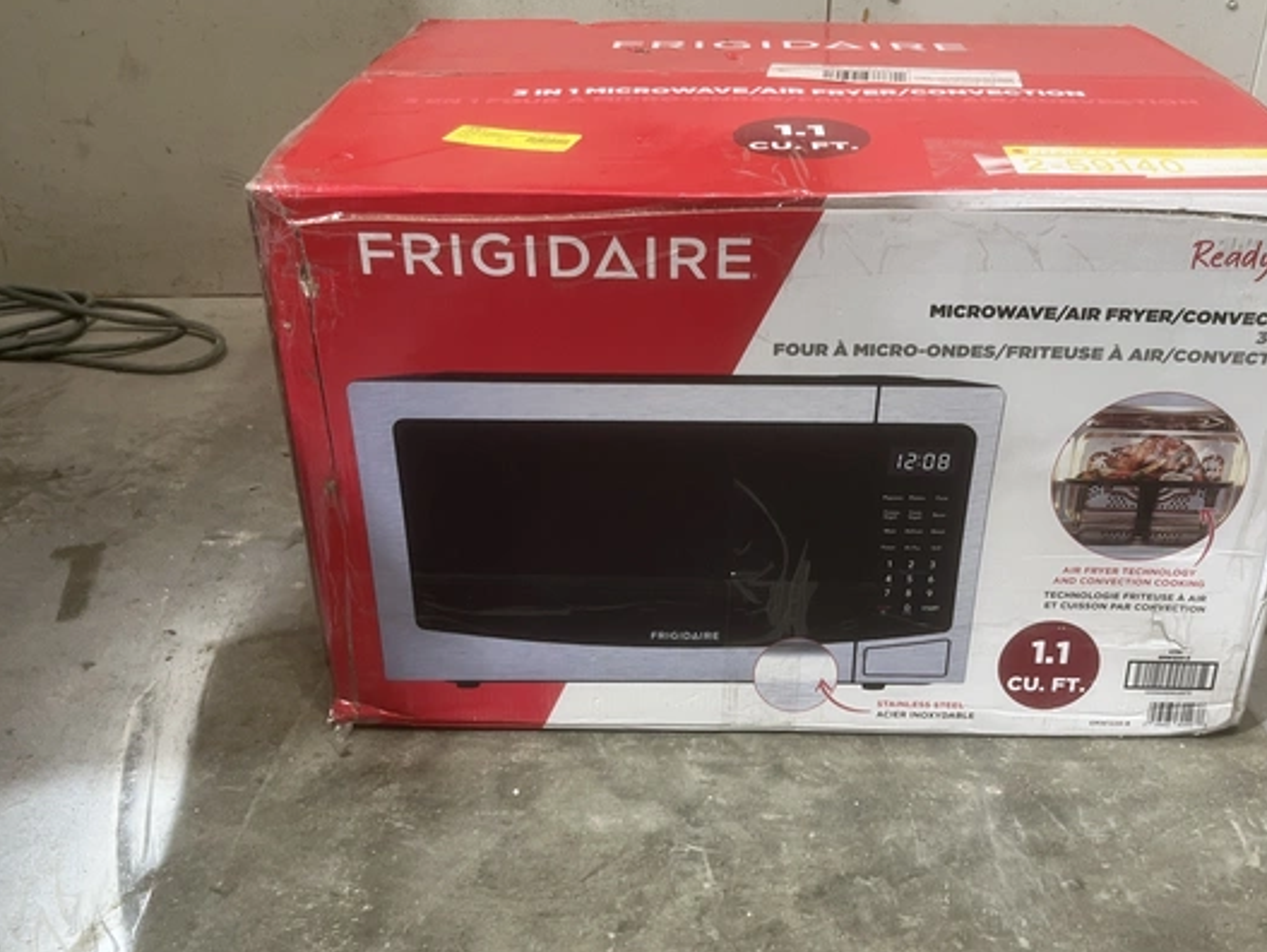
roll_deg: -0.9
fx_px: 1355
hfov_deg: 50.0
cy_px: 532
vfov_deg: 38.7
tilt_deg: -28.7
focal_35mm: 37
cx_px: 702
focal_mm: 5.1
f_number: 1.6
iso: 125
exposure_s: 1/60
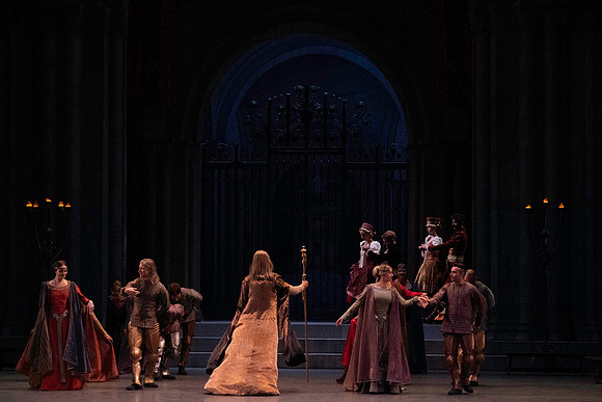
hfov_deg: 16.9
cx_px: 301
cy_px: 201
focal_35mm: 121
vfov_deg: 11.3
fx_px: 2024
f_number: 7.1
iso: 12800
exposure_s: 1/400
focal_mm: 121
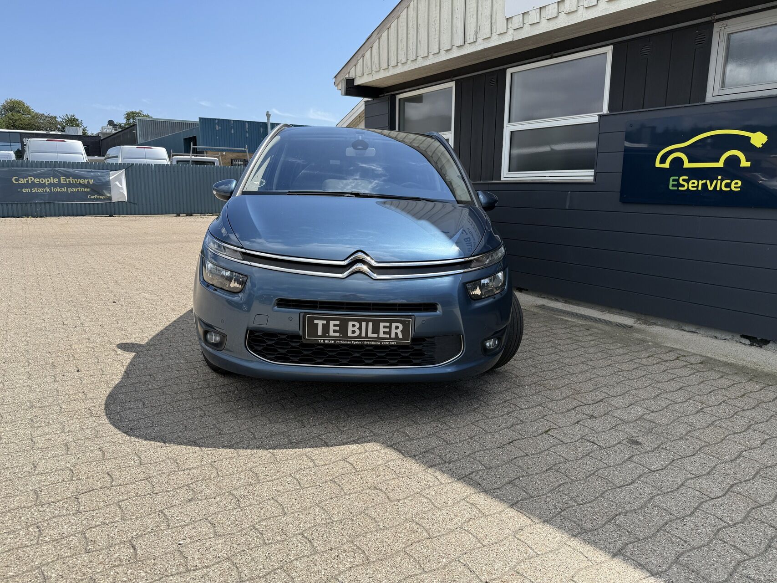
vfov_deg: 56.8
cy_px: 292
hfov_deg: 71.6
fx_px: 539
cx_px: 388
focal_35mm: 24
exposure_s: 1/3425
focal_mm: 6.76
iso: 80
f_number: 1.78
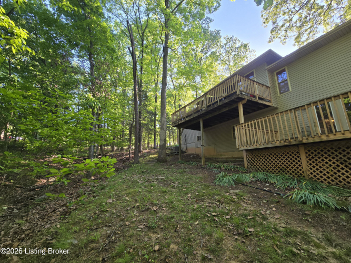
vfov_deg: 89.9
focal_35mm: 13
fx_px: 132
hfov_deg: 106.2
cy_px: 132
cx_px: 176
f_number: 2.2
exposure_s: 1/122
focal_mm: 2.2
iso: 50
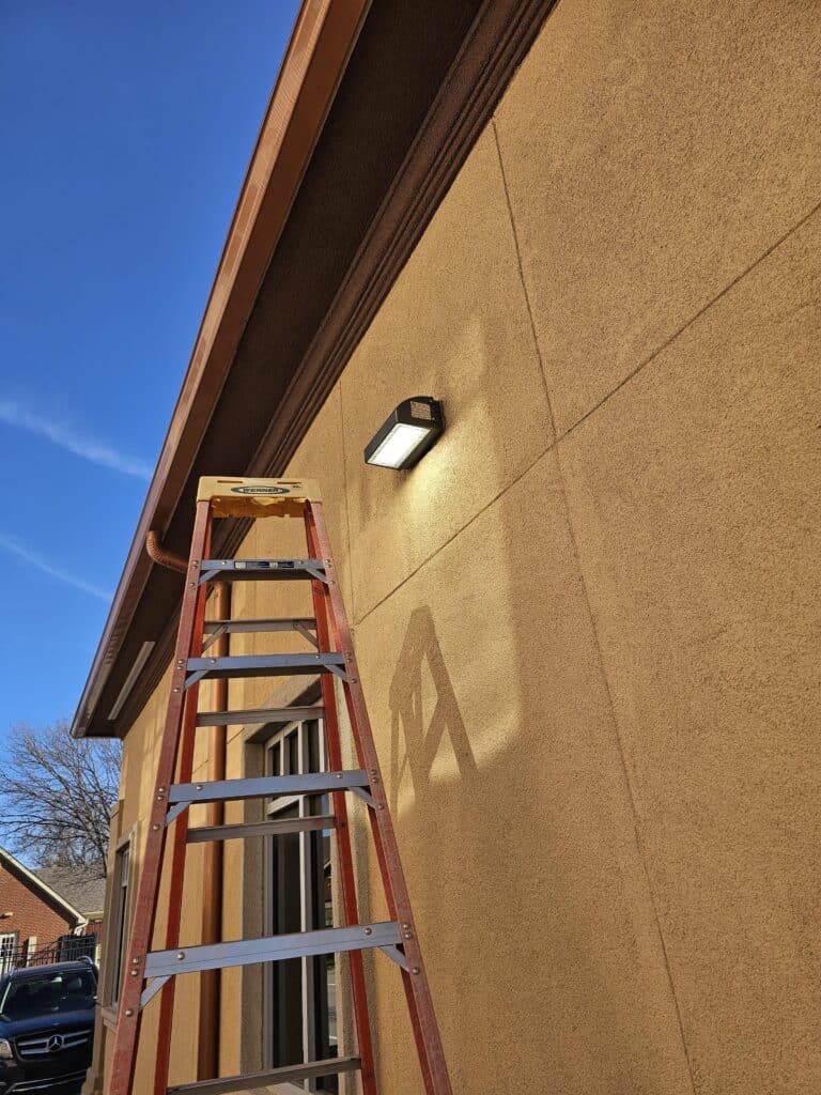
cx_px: 410
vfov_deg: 73.9
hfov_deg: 58.9
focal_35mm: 23
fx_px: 727
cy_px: 548
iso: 10
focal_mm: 6.3
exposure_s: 1/557
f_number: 1.7
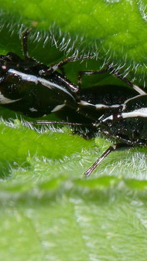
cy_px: 173
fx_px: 4798
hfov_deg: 1.8
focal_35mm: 692
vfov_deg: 3.1
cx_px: 232
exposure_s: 1/250
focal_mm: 53.2
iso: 200
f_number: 11
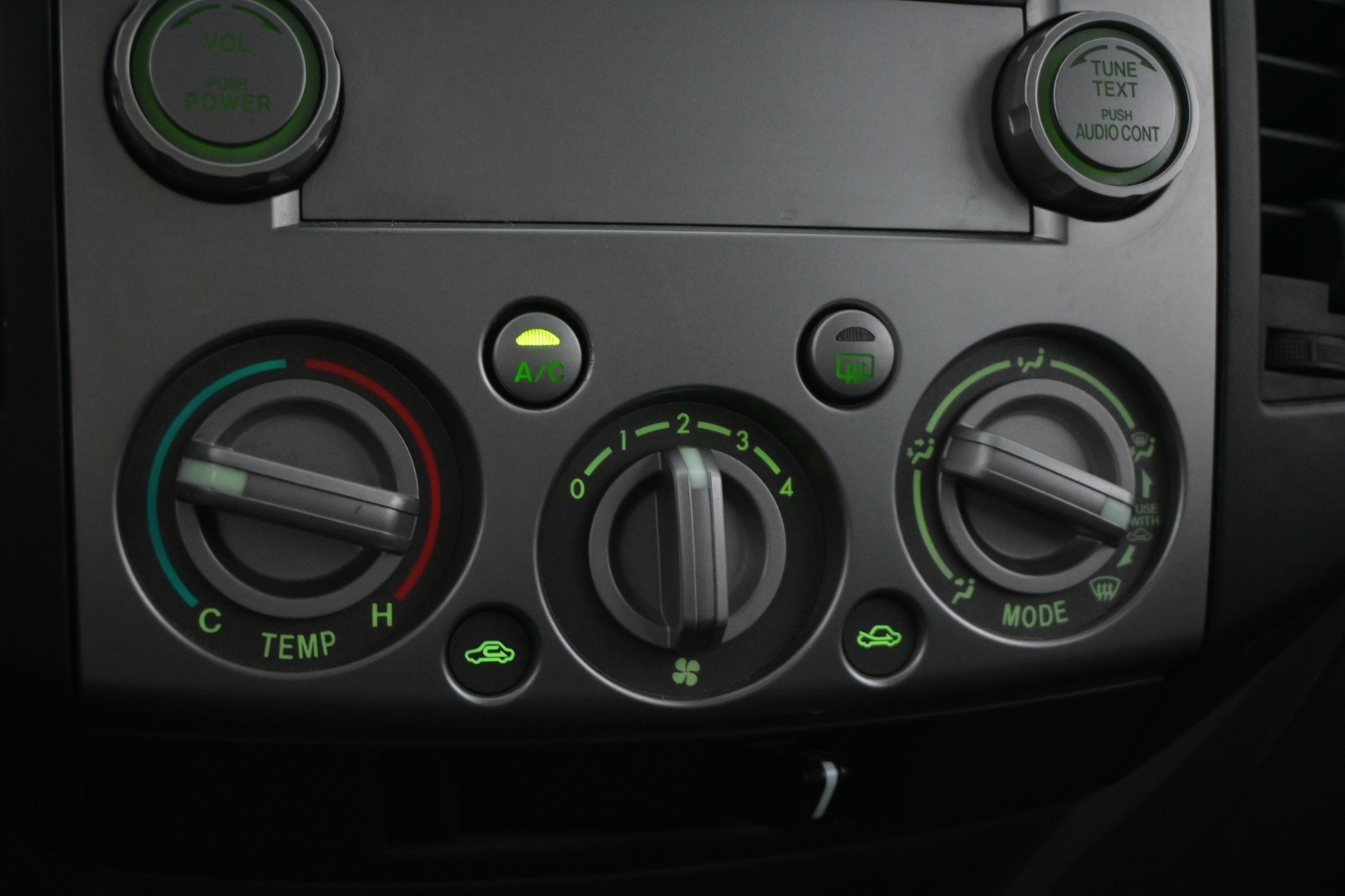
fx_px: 1821
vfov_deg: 27.7
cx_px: 672
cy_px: 448
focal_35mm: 49
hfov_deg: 40.5
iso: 3200
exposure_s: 1/50
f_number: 5
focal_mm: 32.5
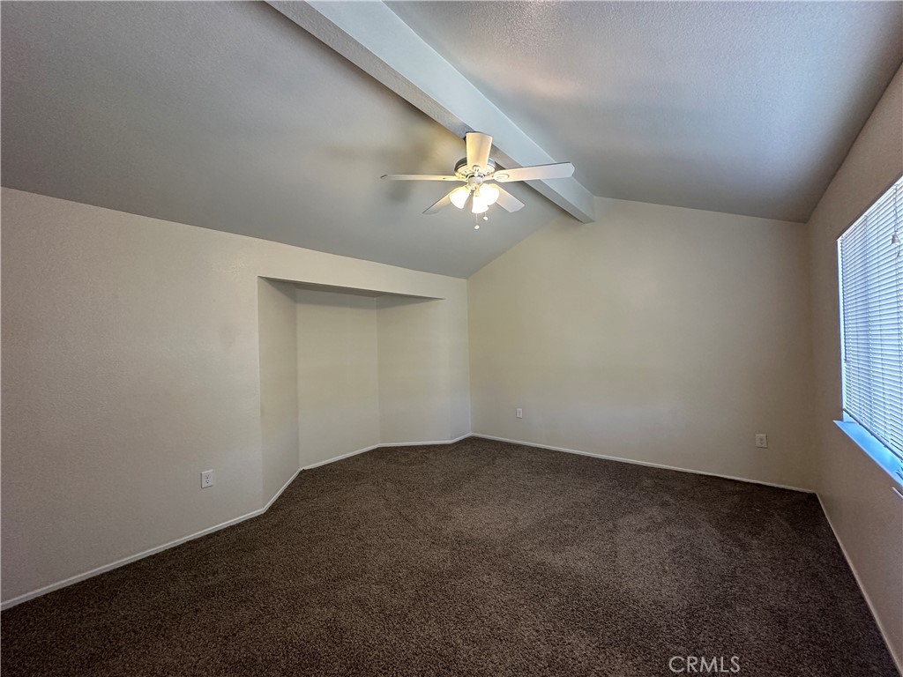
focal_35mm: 14
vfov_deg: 85.7
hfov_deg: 102.1
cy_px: 338
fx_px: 365
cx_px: 452
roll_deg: +0.9
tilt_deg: +1.1
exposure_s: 1/120
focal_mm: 2.22
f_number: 2.2
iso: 320
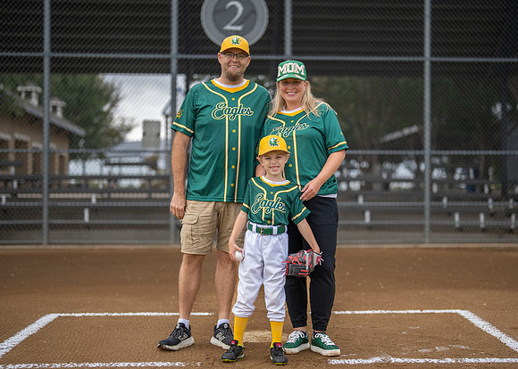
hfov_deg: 33.8
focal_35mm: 58
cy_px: 184
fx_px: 854
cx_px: 273
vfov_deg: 24.4
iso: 200
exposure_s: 1/3200
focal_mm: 50
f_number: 1.2
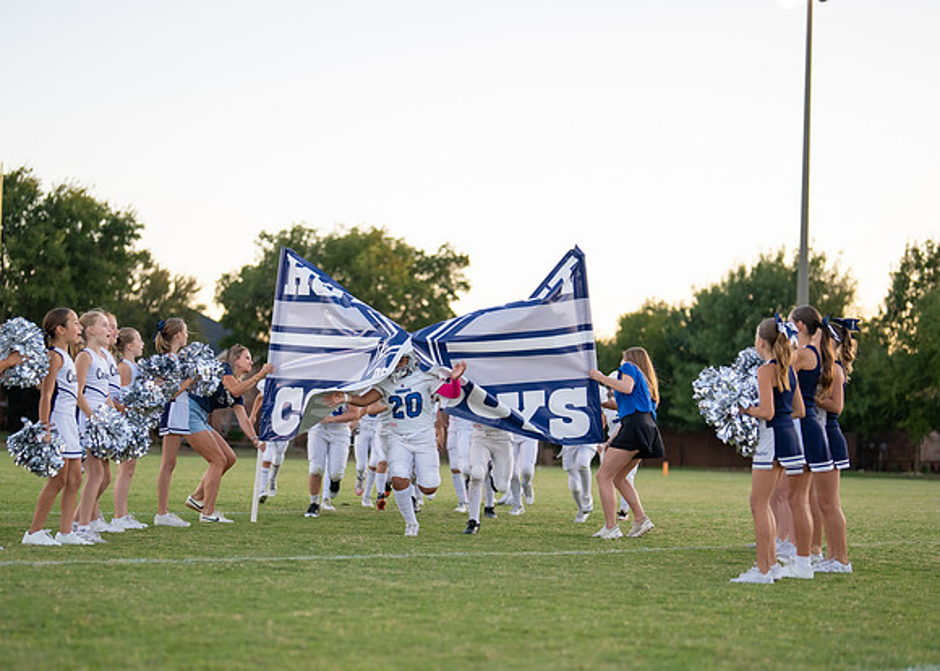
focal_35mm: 66
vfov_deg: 21.6
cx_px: 439
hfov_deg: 29.9
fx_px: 1761
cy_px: 381
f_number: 1.2
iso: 500
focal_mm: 50
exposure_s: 1/2000
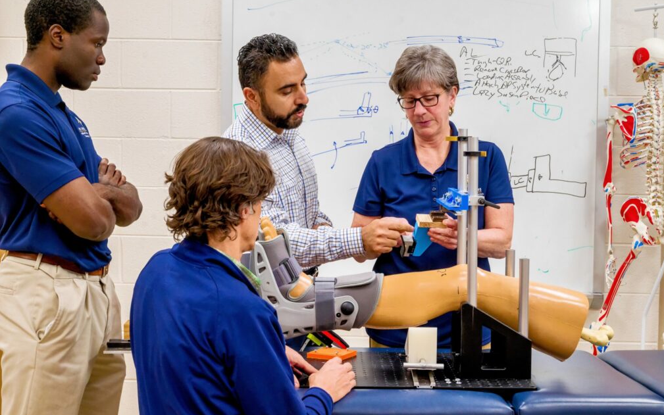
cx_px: 336
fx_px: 1122
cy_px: 207
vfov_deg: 21.0
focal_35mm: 62
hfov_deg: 33.0
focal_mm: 60
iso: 1600
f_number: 9
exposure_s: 1/80
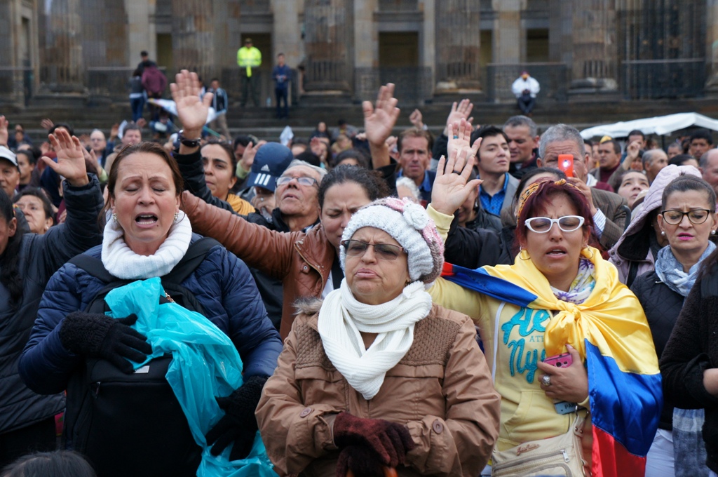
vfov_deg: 16.5
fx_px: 1643
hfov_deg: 24.6
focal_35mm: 82
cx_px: 359
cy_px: 238
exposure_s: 1/100
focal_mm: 55
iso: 1000
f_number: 5.6
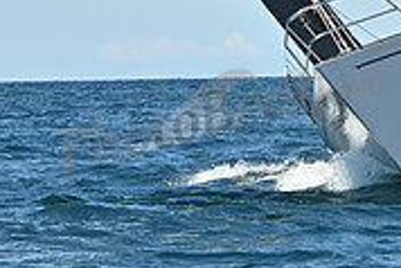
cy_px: -33
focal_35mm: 504
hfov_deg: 4.1
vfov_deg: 2.7
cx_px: 493
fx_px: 5618
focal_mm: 155
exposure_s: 1/1000
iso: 320
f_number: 9
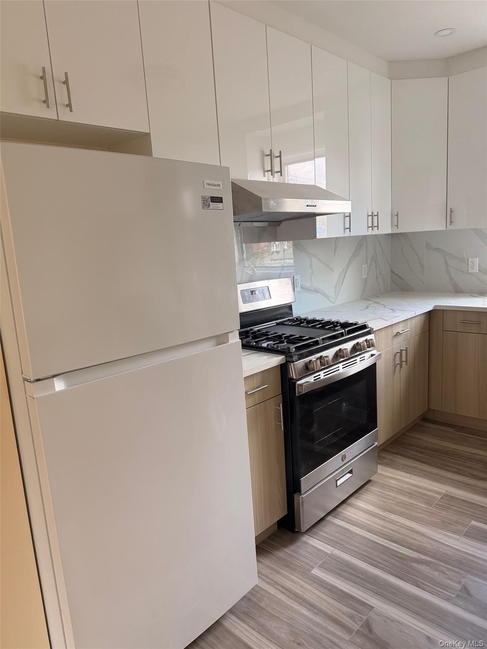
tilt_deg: -10.2
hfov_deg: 56.8
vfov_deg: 71.6
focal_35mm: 24
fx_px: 450
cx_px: 244
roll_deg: +3.6
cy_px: 324
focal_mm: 6.76
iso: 250
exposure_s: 1/120
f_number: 1.78
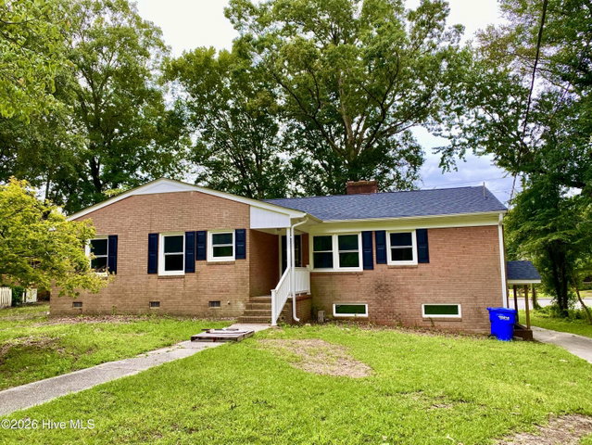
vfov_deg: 53.1
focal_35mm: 26
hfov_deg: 67.3
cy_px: 222
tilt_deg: +7.1
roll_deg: +0.2
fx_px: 445
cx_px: 296
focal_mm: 4.25
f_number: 1.8
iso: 100
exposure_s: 1/121
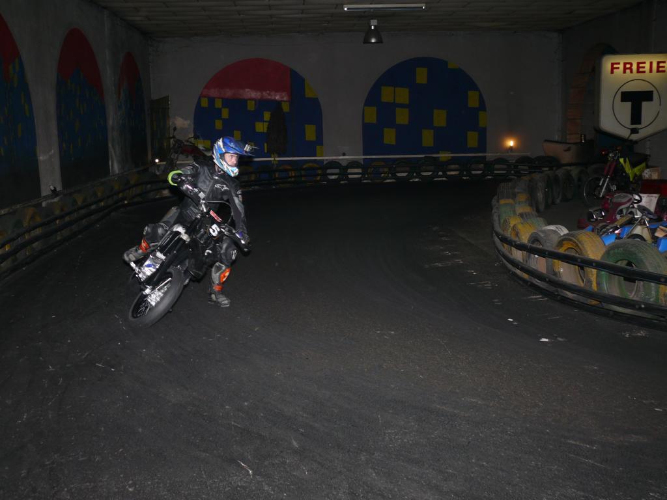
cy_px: 250
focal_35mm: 40
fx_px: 771
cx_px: 334
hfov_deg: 46.8
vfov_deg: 36.0
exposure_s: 1/30
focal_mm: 8.5
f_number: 2.8
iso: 100
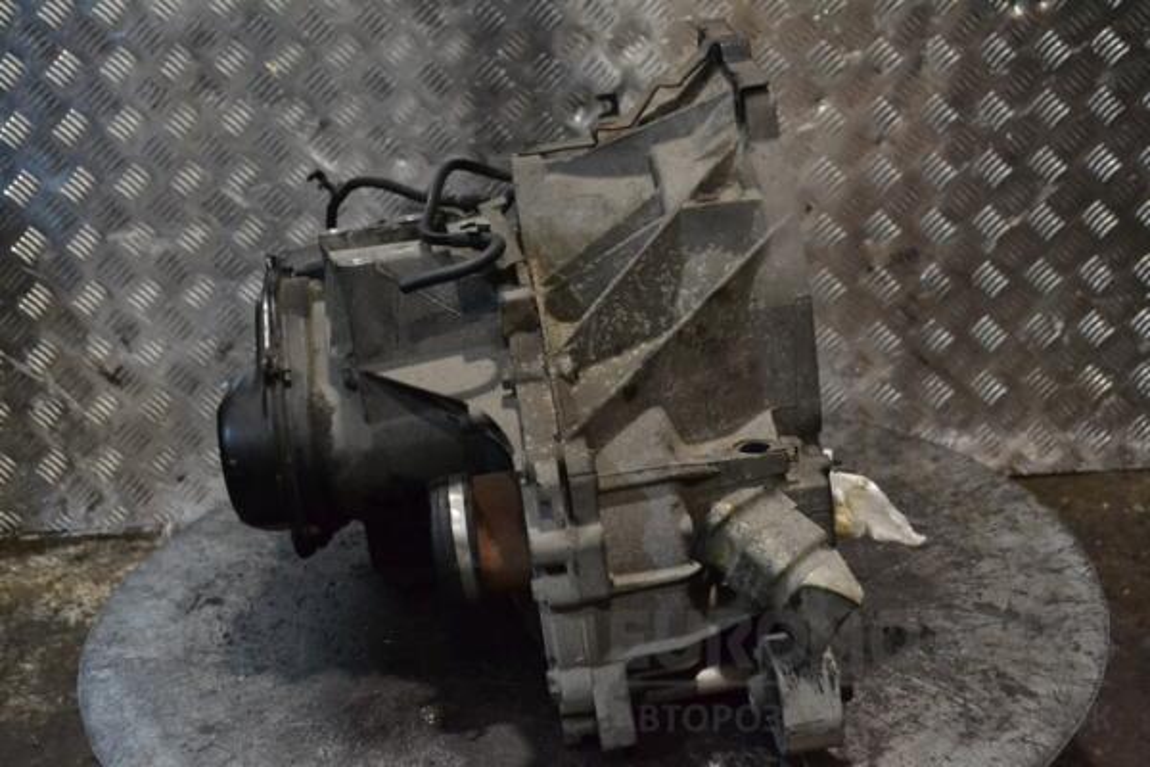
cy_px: 384
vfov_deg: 28.1
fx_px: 1533
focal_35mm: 48
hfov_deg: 41.1
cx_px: 575
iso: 3200
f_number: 6.3
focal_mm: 32
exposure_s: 1/160
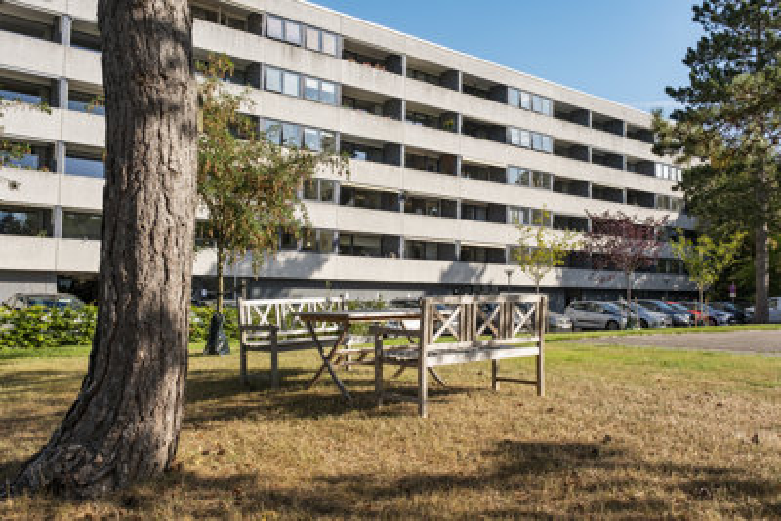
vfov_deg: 45.0
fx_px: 629
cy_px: 260
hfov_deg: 63.6
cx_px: 390
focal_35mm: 29
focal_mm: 19.2
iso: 200
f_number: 6.4
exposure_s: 1/800
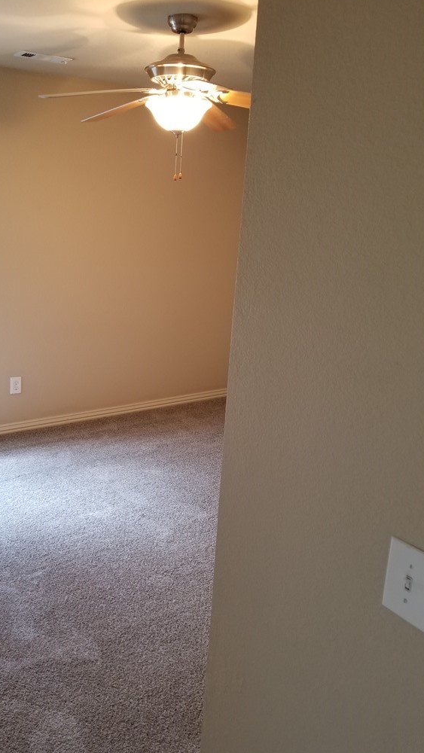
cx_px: 140
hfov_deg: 39.7
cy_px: 375
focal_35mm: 29
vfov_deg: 66.1
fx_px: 579
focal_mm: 4.25
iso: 200
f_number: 1.7
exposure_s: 1/30
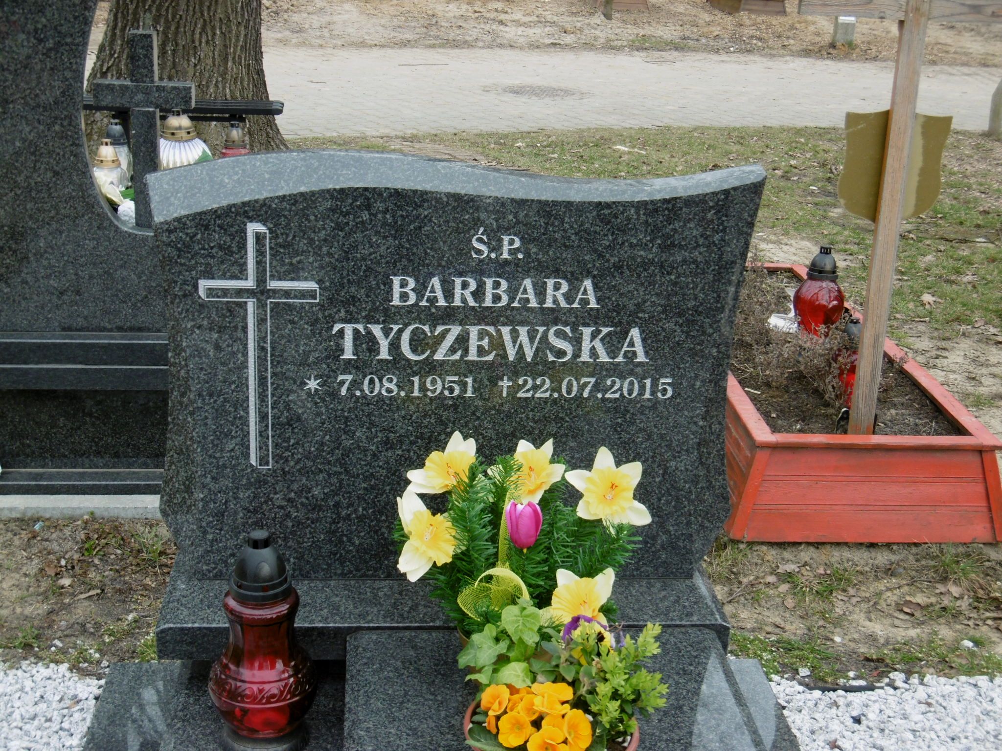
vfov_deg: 28.6
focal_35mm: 51
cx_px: 501
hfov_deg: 37.5
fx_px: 1476
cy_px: 376
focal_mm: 9.2
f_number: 4
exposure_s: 1/160
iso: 100
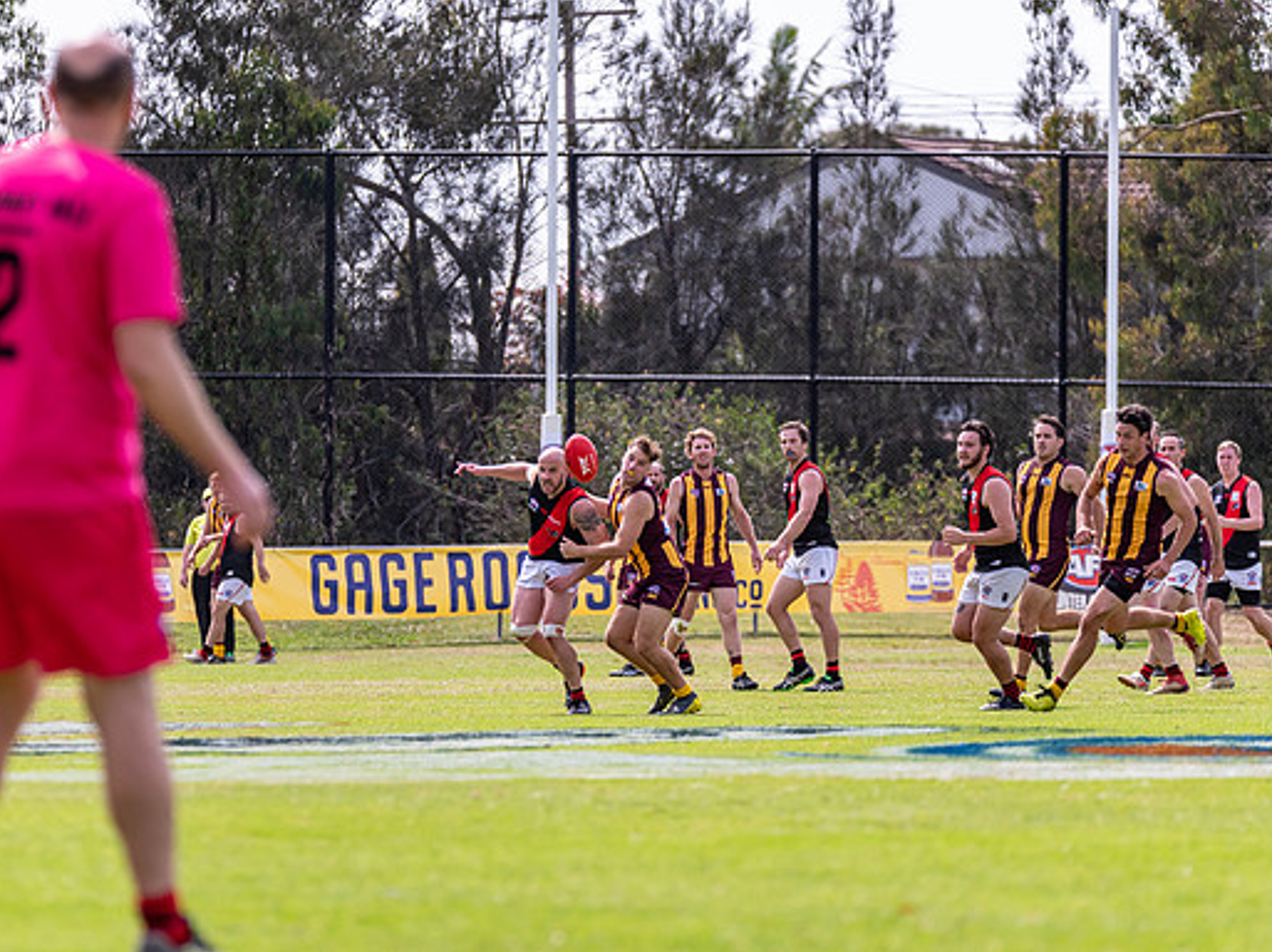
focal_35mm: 356
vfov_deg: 4.2
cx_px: 563
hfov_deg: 5.6
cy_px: 475
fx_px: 13072
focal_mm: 320
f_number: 6.3
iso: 800
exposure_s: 1/2000
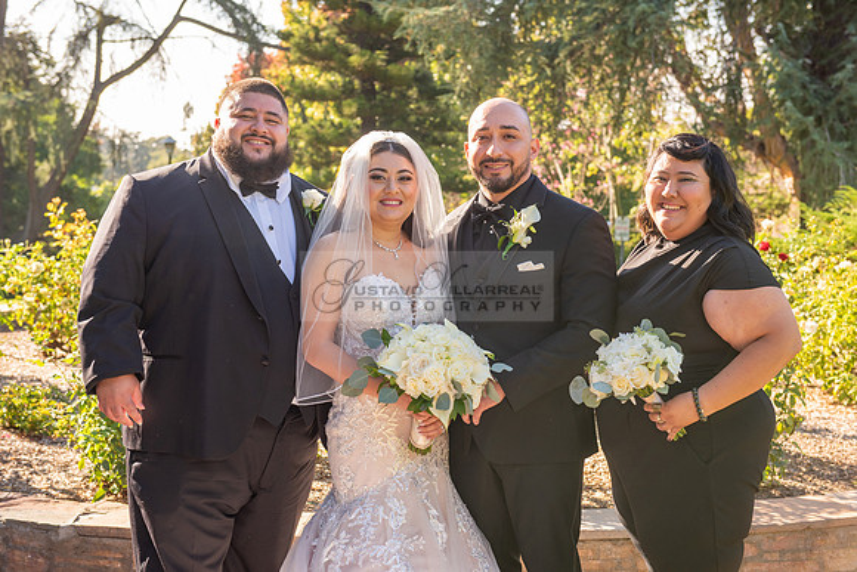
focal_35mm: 58
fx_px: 1381
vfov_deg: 23.4
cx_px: 428
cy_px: 286
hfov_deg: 34.5
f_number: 5.6
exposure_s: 1/250
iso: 200
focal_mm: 58
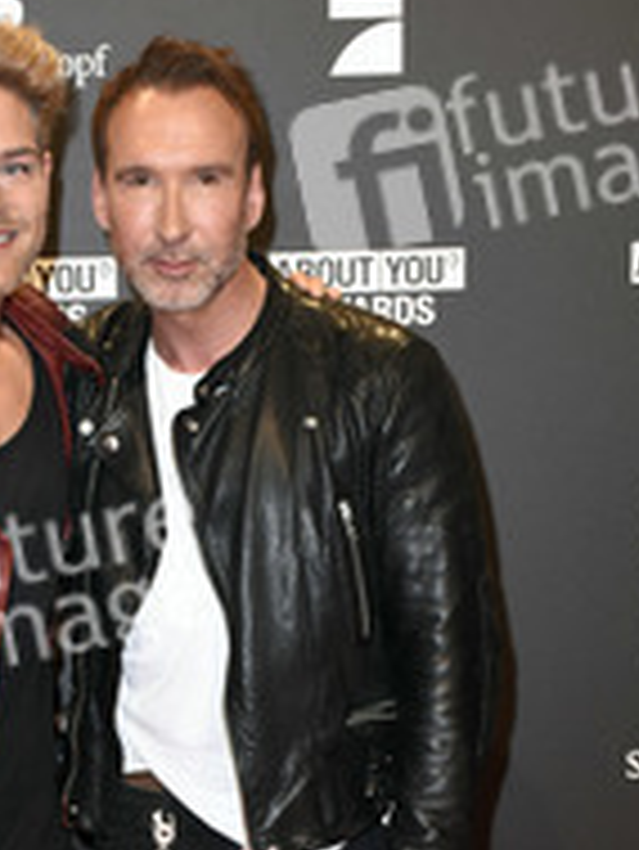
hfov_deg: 12.7
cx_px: 112
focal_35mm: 116
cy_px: 828
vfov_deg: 16.6
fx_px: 2852
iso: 1000
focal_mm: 38
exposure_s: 1/100
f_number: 6.3
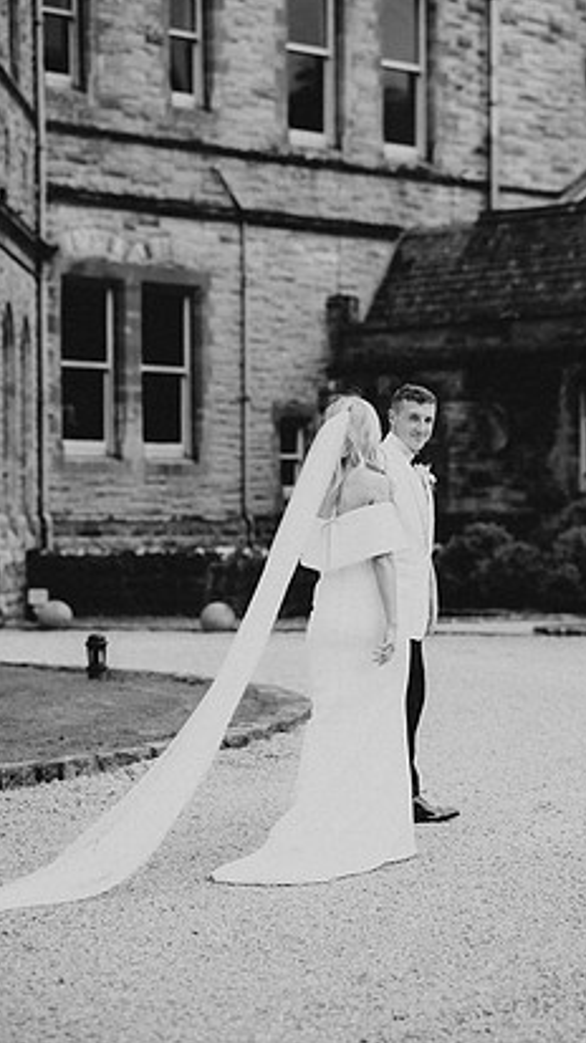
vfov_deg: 22.0
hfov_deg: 12.5
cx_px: 354
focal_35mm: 97
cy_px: 490
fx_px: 2682
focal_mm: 85
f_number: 2.2
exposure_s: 1/800
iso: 100
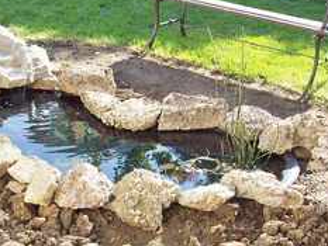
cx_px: 139
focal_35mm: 68
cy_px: 143
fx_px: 645
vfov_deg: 21.6
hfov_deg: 28.5
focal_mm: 6
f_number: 2.7
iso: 200
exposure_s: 1/961
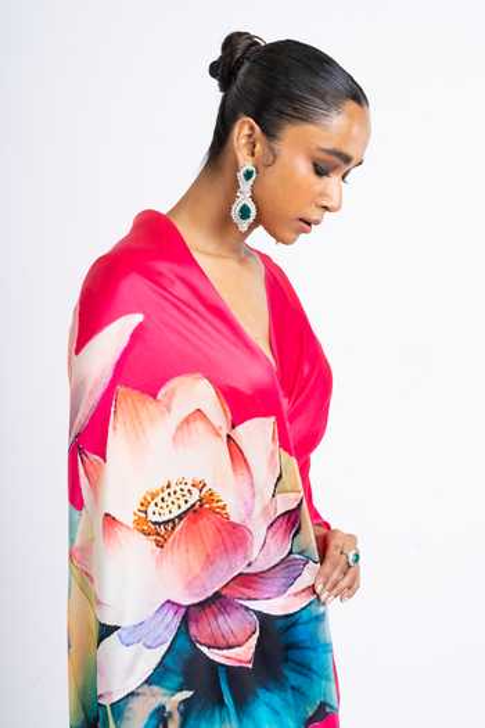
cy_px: 364
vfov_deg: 23.9
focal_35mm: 85
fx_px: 1718
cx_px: 242
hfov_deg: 16.1
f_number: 11
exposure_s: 1/160
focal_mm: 85
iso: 200
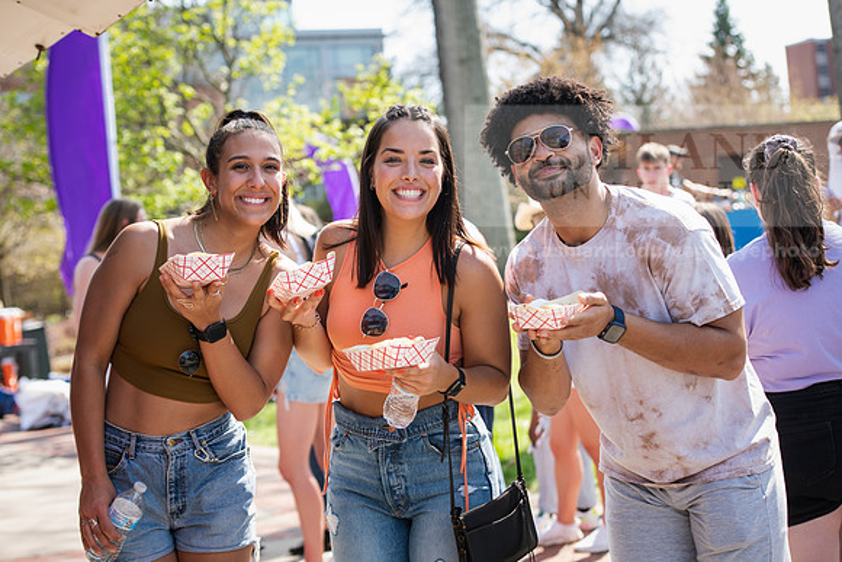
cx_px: 421
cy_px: 281
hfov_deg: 27.0
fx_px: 1754
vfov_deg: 18.2
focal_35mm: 75
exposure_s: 1/320
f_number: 4.5
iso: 250
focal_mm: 75
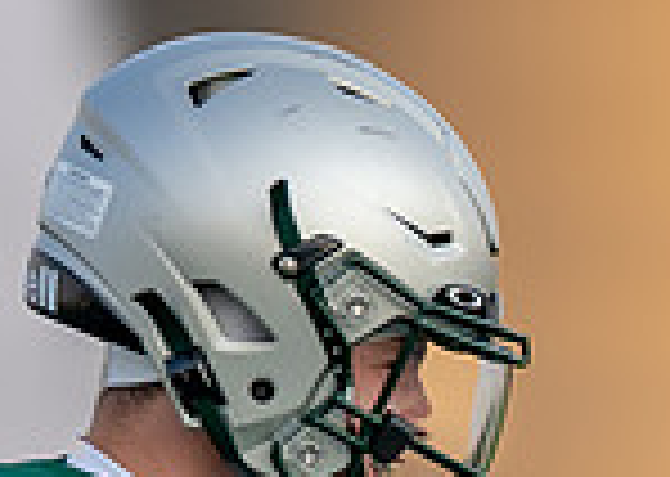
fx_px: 12751
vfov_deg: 2.1
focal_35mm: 671
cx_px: 1743
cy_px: 967
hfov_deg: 3.0
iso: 320
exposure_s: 1/2500
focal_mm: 112
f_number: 2.8
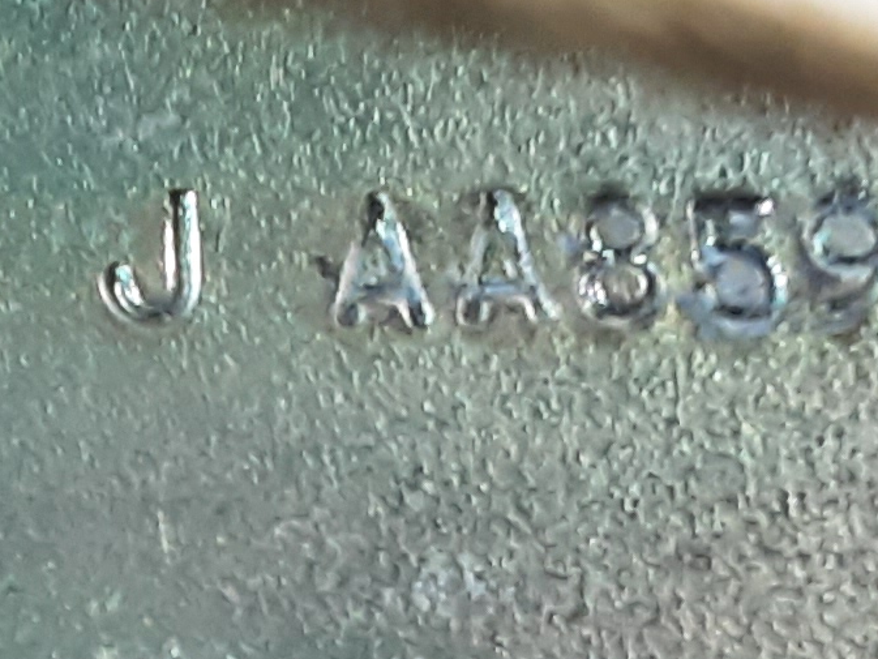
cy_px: 647
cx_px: -175
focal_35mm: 131
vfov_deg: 11.2
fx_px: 3323
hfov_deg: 14.6
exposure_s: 1/25
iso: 160
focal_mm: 2.91
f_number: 1.9
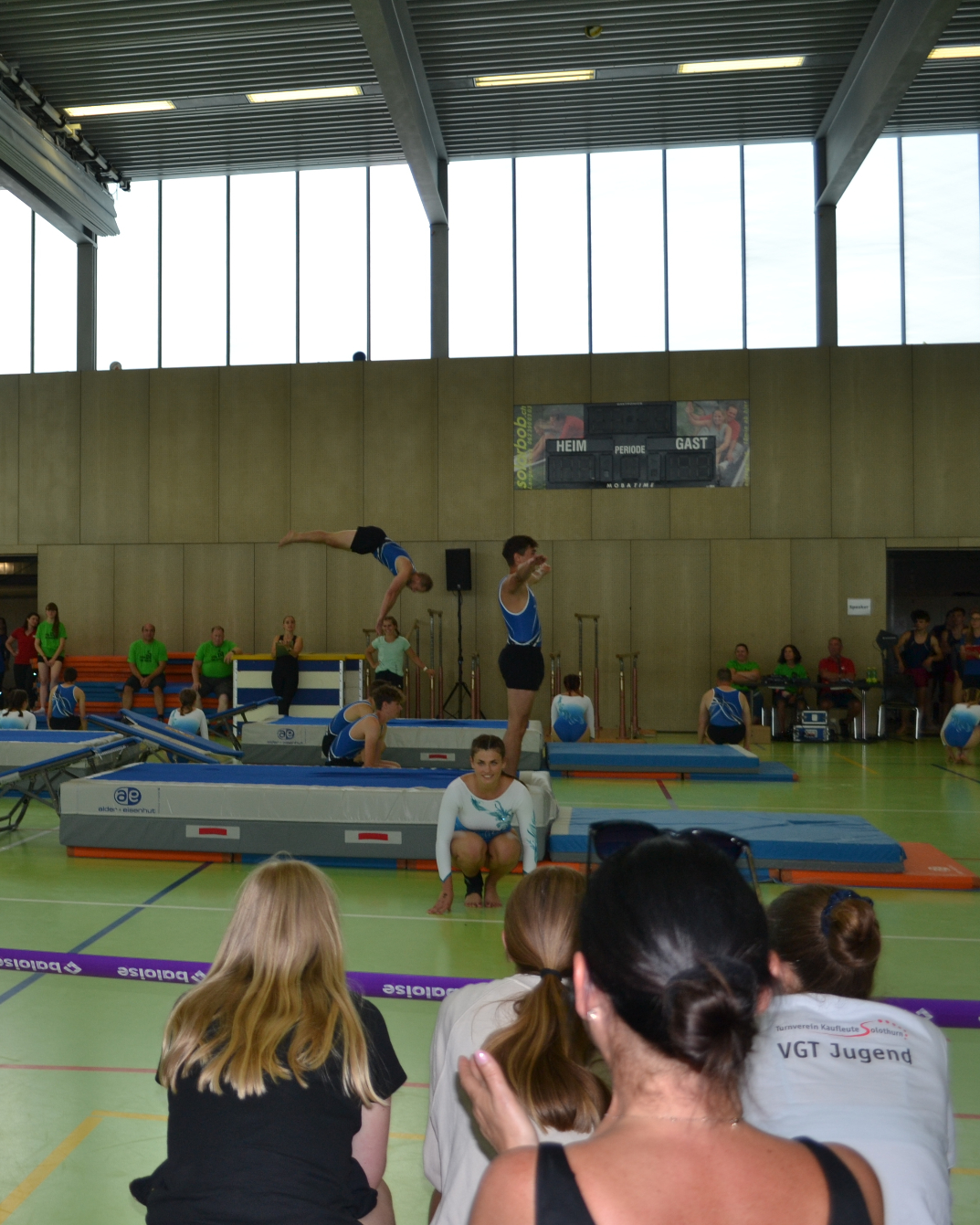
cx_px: 132
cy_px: 611
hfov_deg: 33.4
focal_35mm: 43
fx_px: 1559
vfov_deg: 42.9
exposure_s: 1/125
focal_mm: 20
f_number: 4
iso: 140
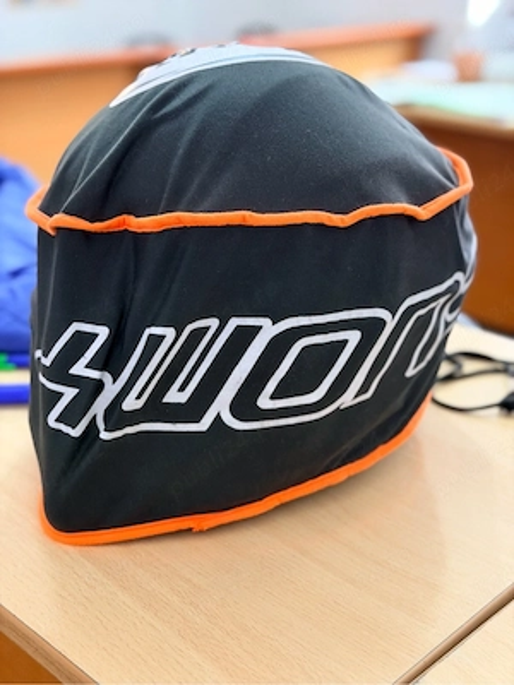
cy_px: 342
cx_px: 257
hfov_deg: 30.3
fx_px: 950
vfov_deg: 39.7
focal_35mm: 48
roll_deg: -0.4
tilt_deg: -24.0
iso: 250
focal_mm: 6.76
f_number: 1.78
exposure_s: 1/42
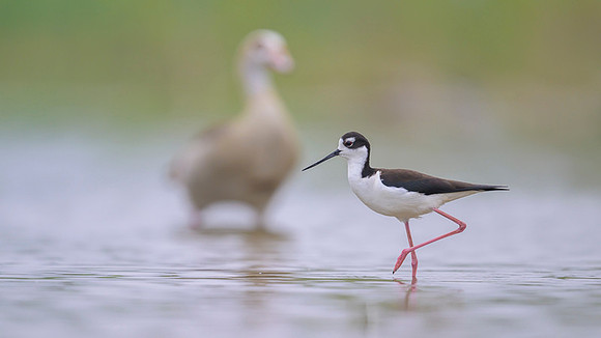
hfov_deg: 3.7
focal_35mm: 587
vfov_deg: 2.1
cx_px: 300
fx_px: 9346
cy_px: 200
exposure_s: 1/1600
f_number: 4
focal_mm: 560
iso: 640
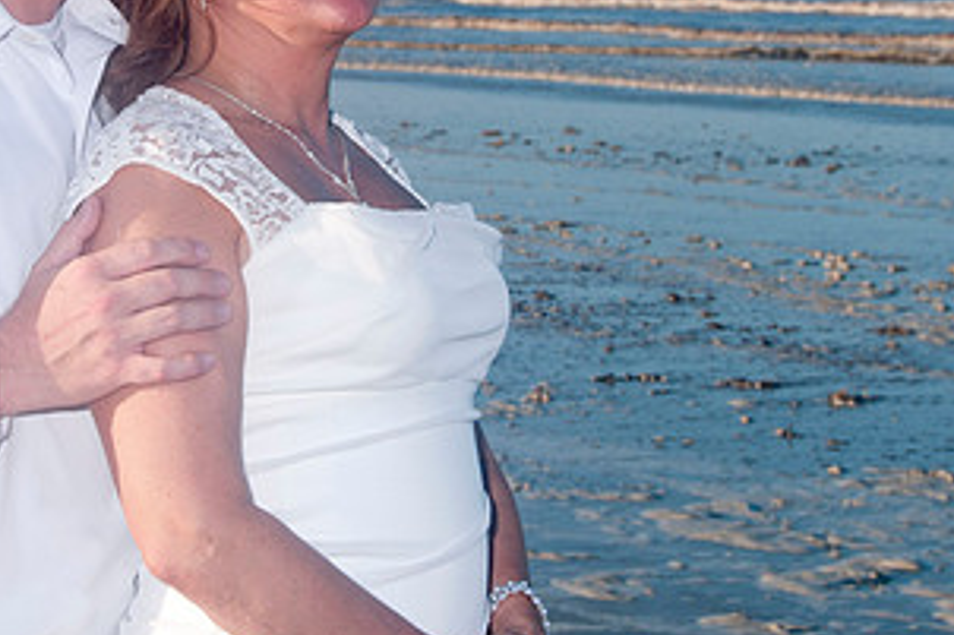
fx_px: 3814
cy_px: 46
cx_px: 329
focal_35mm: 144
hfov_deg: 14.2
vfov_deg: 9.5
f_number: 11
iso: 100
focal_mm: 50
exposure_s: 1/250
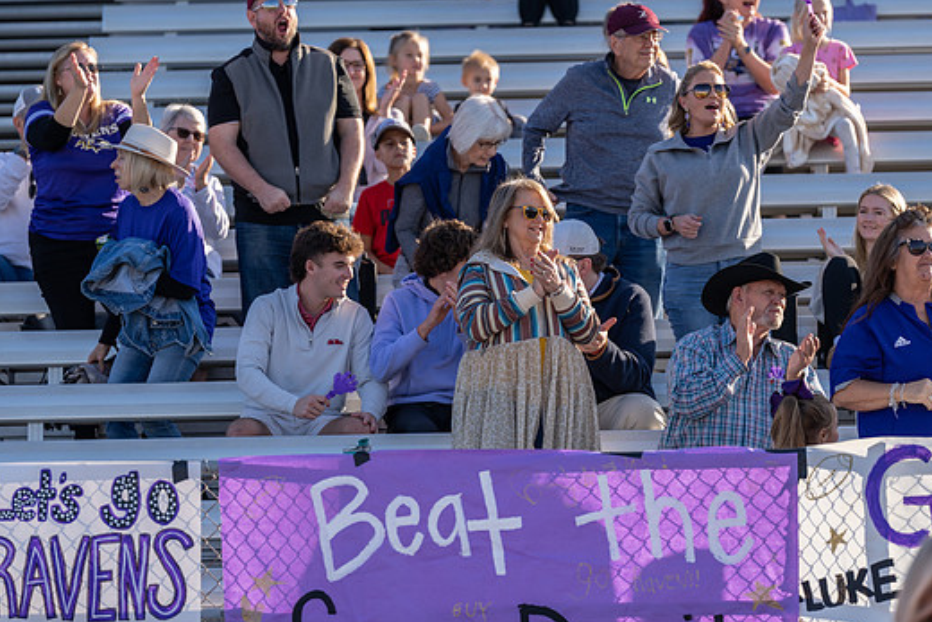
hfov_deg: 9.2
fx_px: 5774
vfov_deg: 6.2
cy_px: 286
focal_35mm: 223
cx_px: 471
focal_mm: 200
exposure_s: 1/1000
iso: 125
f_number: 3.2
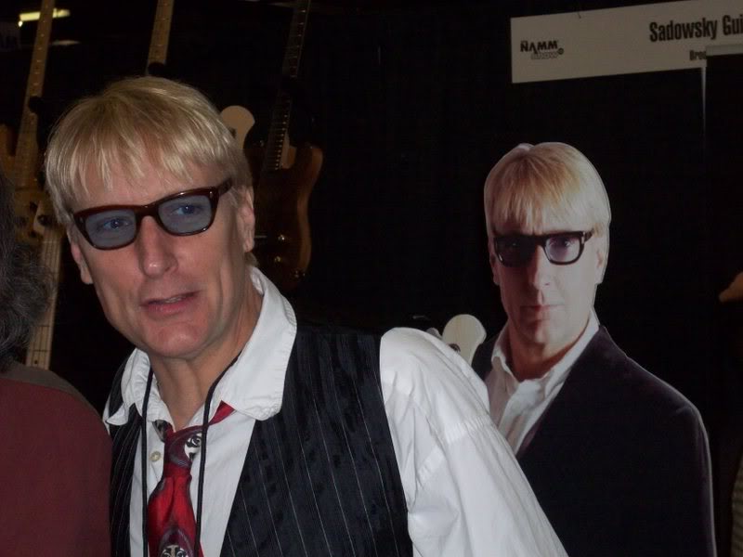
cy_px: 278
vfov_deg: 13.3
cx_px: 372
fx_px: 2383
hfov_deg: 17.7
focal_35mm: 111
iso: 200
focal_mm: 18.6
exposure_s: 1/90.2
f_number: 5.2
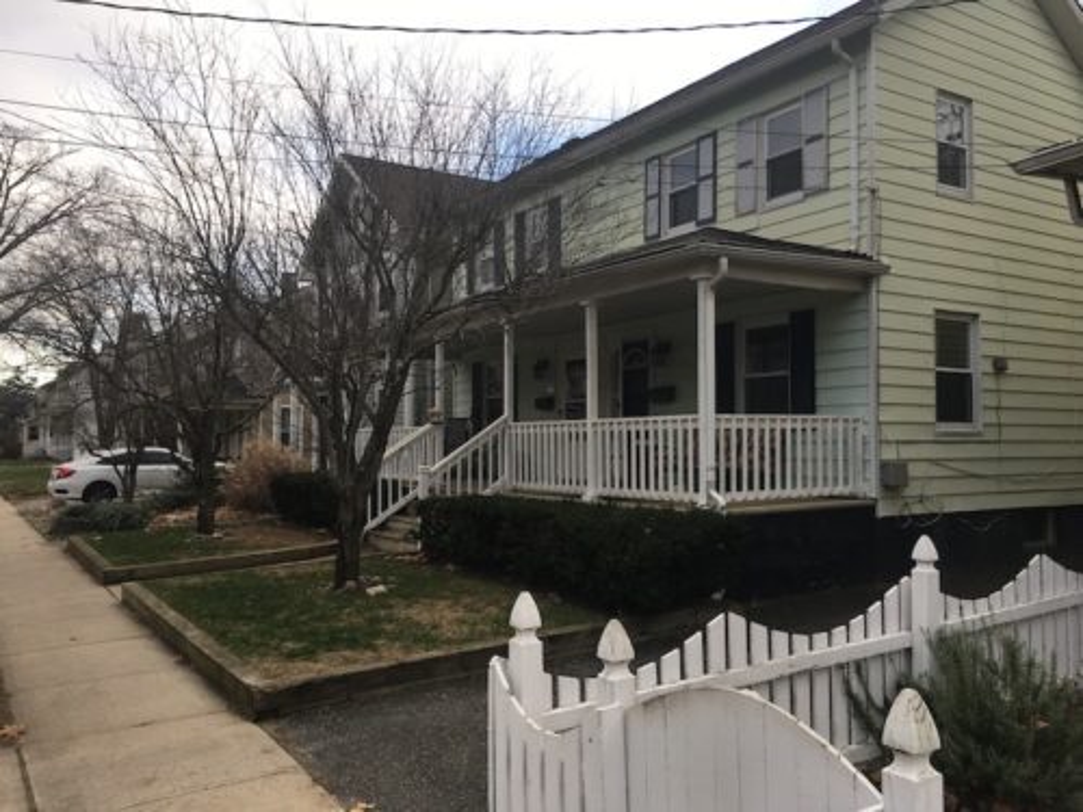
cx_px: 542
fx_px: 907
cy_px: 406
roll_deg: +0.3
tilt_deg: +2.5
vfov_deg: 48.2
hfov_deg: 61.7
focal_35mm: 29
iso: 25
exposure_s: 1/120
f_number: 2.2
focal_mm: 4.15
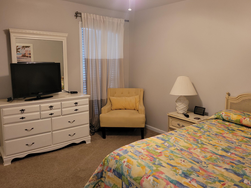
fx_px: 210
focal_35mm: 29
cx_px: 139
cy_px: 86
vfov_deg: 48.2
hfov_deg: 61.5
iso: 100
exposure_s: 1/30
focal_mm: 5.4
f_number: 1.8
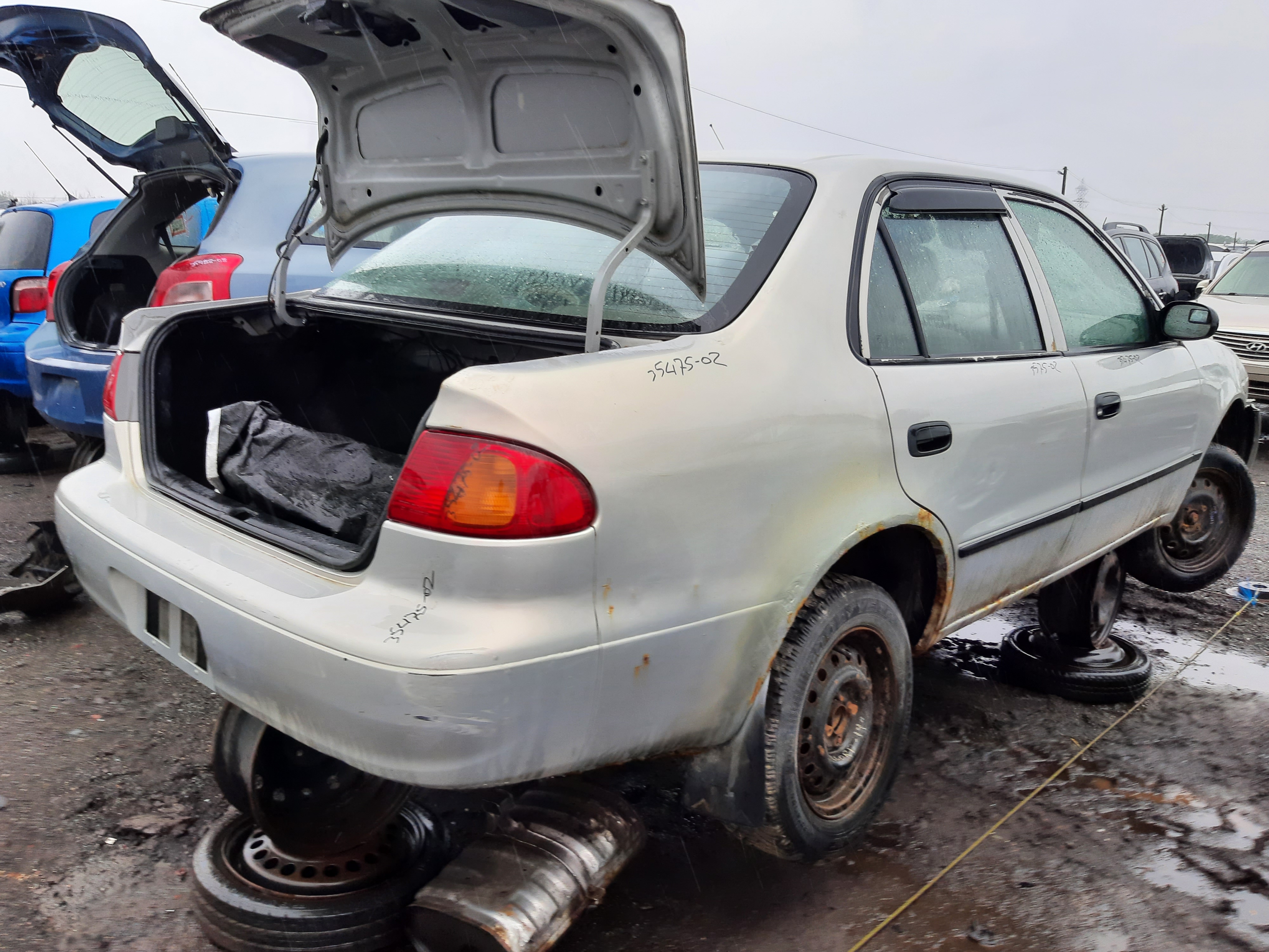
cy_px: 476
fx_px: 953
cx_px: 634
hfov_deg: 67.3
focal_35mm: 26
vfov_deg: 53.1
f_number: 1.7
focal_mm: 3.92
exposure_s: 1/182
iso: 40
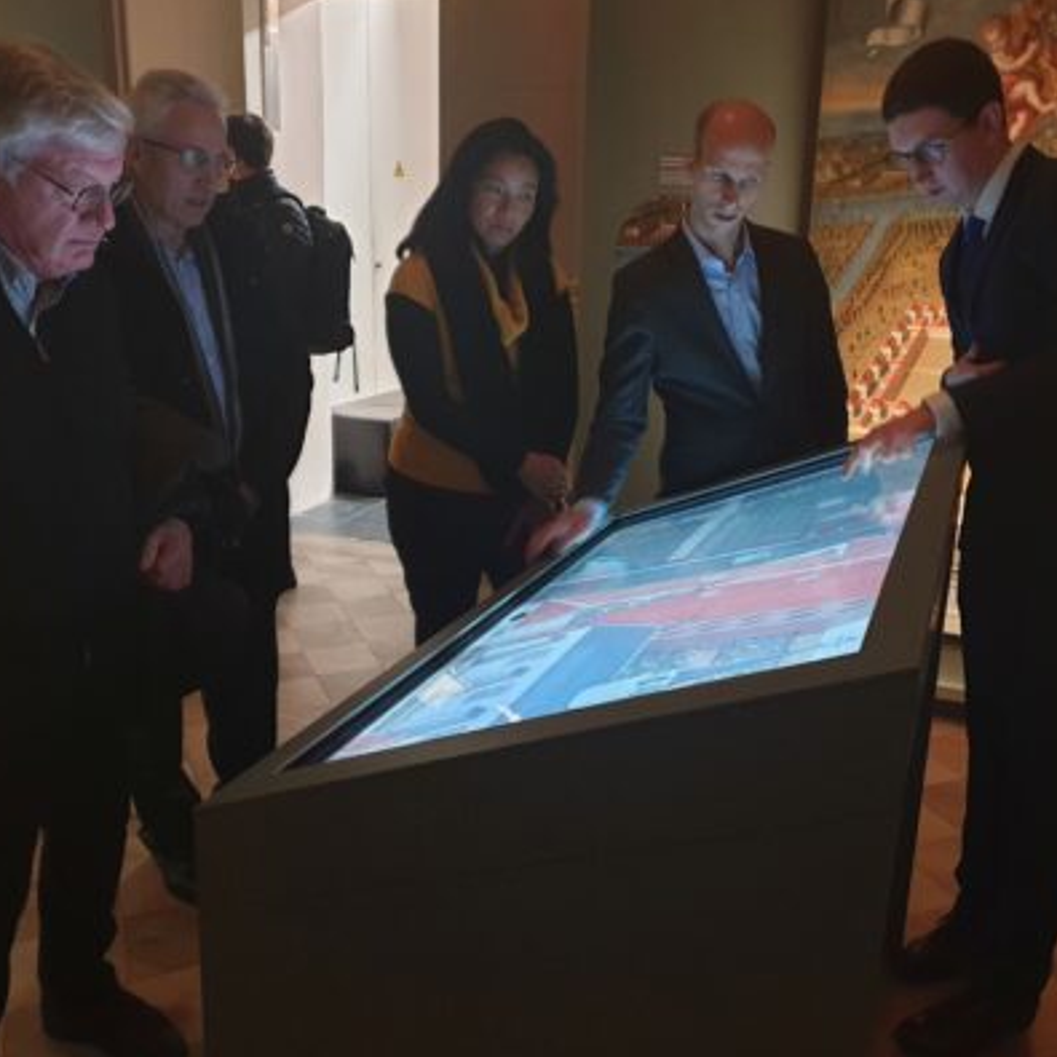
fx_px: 1071
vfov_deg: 52.5
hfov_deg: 52.5
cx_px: 550
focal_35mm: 31
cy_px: 524
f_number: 1.5
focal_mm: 4.3
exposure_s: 1/17
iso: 320
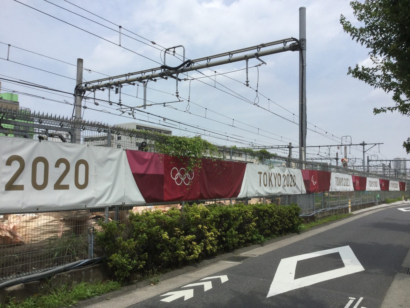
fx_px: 367
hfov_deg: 58.4
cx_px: 205
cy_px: 154
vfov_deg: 45.4
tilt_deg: +2.8
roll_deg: -0.6
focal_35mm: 31
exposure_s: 1/1812
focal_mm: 3.3
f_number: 2.4
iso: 25
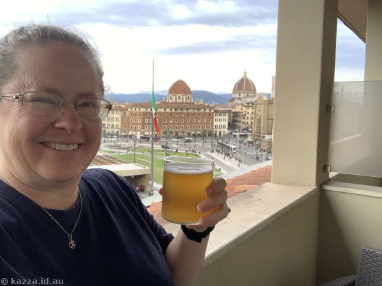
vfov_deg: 44.0
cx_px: 191
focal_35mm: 32
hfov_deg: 56.9
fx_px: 353
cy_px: 143
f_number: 2.2
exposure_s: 1/113
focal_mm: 2.87
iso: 64
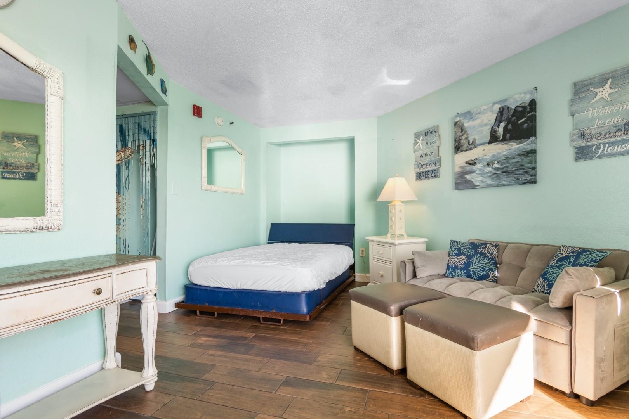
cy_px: 210
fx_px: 297
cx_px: 314
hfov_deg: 93.3
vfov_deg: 70.4
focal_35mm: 17
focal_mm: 11.5
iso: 100
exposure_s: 1/6
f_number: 4.8
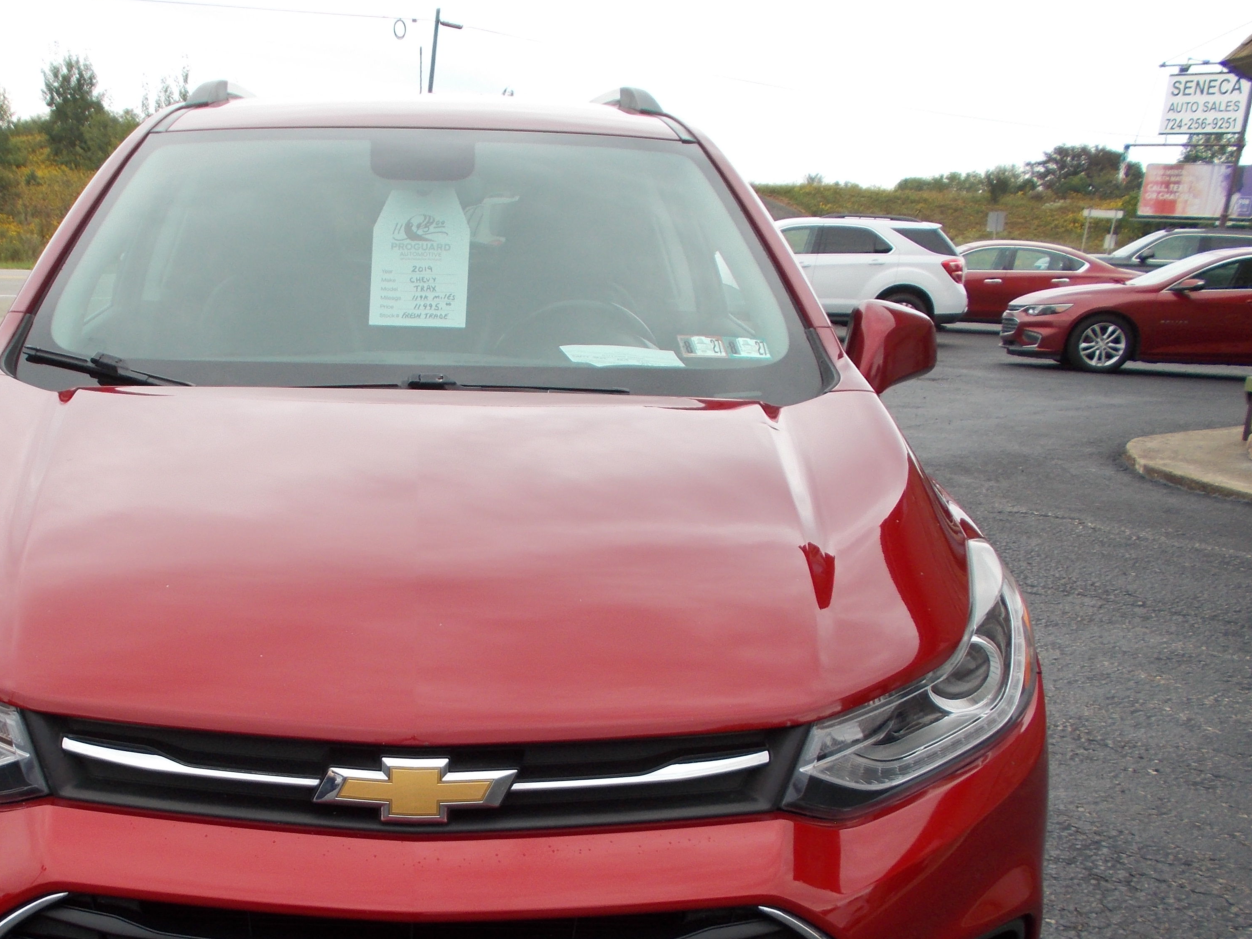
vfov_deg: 35.3
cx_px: 403
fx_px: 1447
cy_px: 680
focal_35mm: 40
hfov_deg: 46.0
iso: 80
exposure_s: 1/160
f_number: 3.2
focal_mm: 4.6
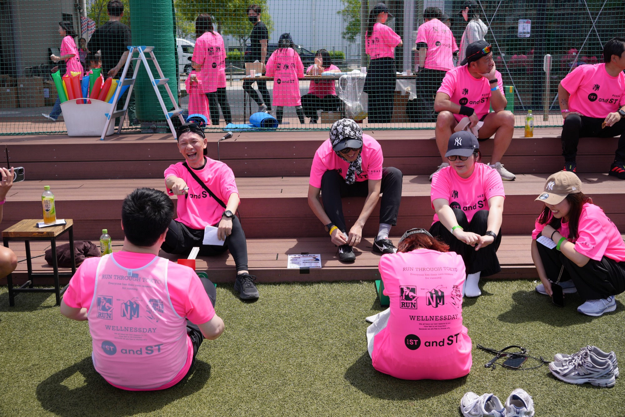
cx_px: 312
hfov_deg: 49.2
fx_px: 682
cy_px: 208
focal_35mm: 39
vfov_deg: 34.0
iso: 100
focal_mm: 26.2
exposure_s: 1/800
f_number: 4.5
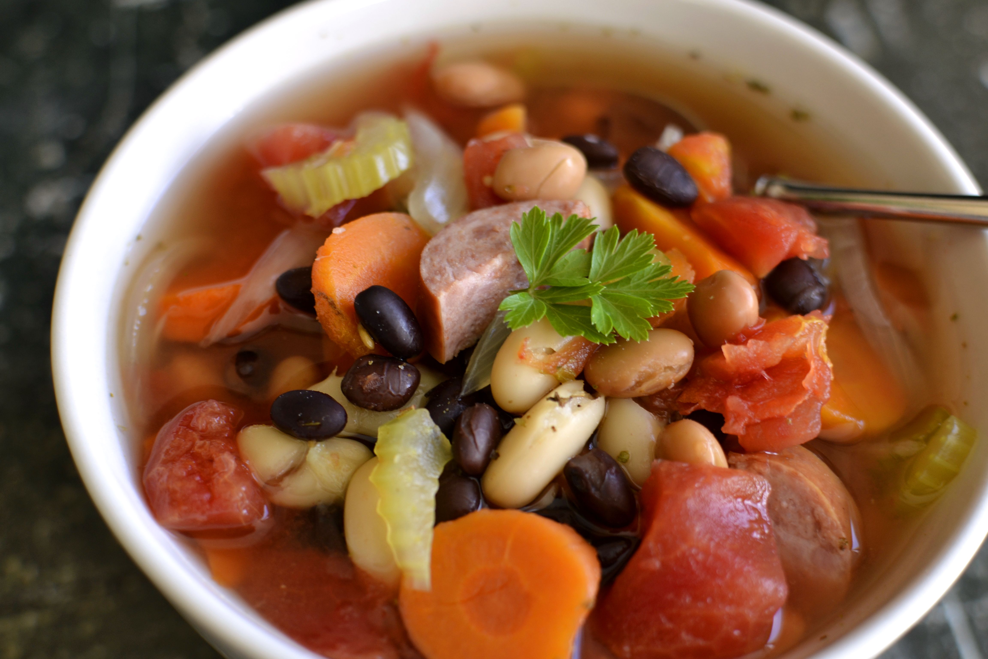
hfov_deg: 37.9
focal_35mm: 52
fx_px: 1441
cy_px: 330
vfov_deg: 25.8
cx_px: 494
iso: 200
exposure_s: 1/40
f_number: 3.2
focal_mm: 35
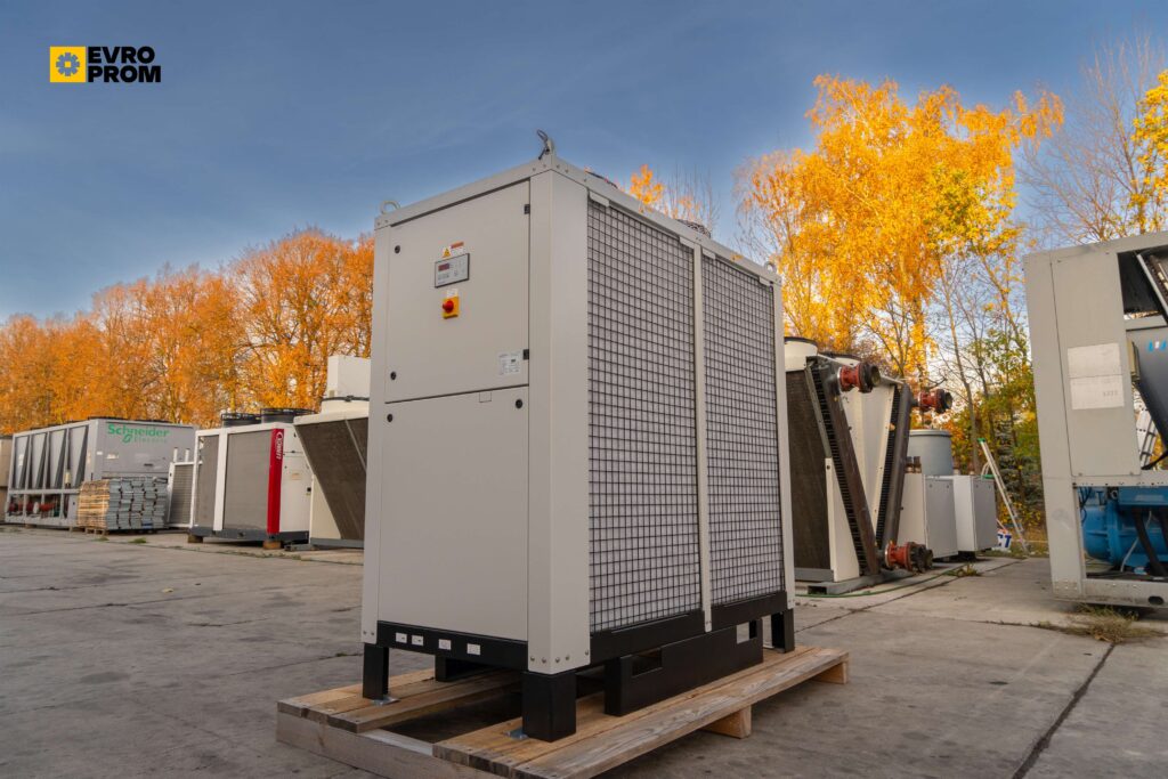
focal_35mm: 24
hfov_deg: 73.7
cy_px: 390
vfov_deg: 53.1
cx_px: 584
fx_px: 779
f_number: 8
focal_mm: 24
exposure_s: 1/160
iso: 200
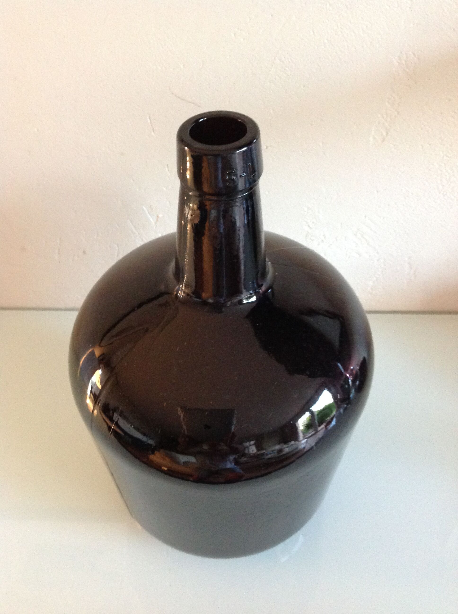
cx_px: 229
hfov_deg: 40.6
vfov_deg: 52.7
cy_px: 307
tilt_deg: -45.1
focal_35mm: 35
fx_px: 619
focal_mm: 4.28
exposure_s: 1/15
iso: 400
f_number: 2.4
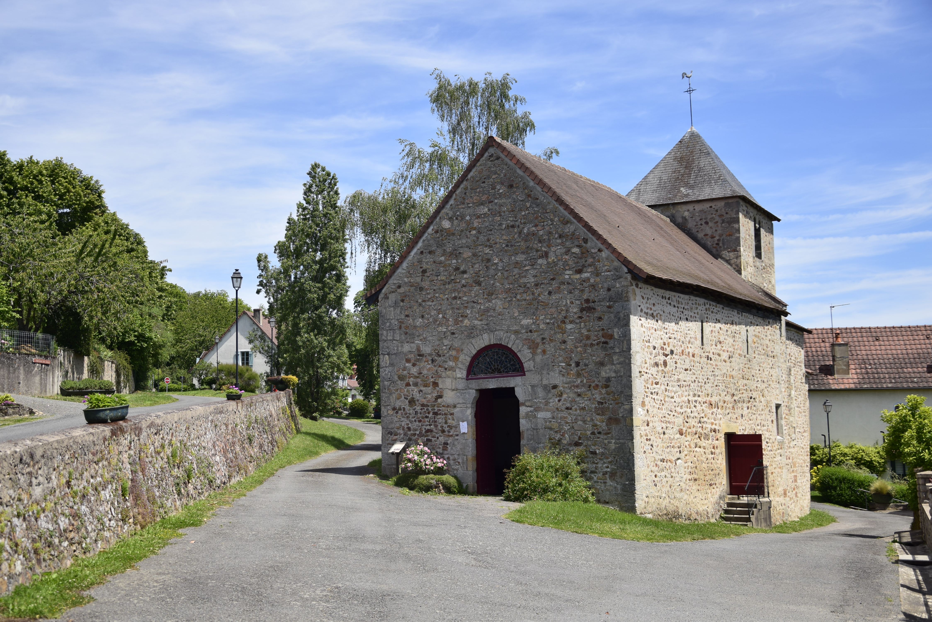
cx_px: 466
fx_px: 1165
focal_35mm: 45
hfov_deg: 43.6
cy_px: 311
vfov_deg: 29.9
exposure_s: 1/640
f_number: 4.2
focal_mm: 30
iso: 100
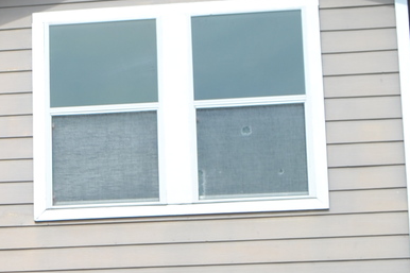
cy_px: 339
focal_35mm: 126
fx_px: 1434
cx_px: -228
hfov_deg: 14.9
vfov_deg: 10.7
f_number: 7.1
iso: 100
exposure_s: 1/200
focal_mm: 20
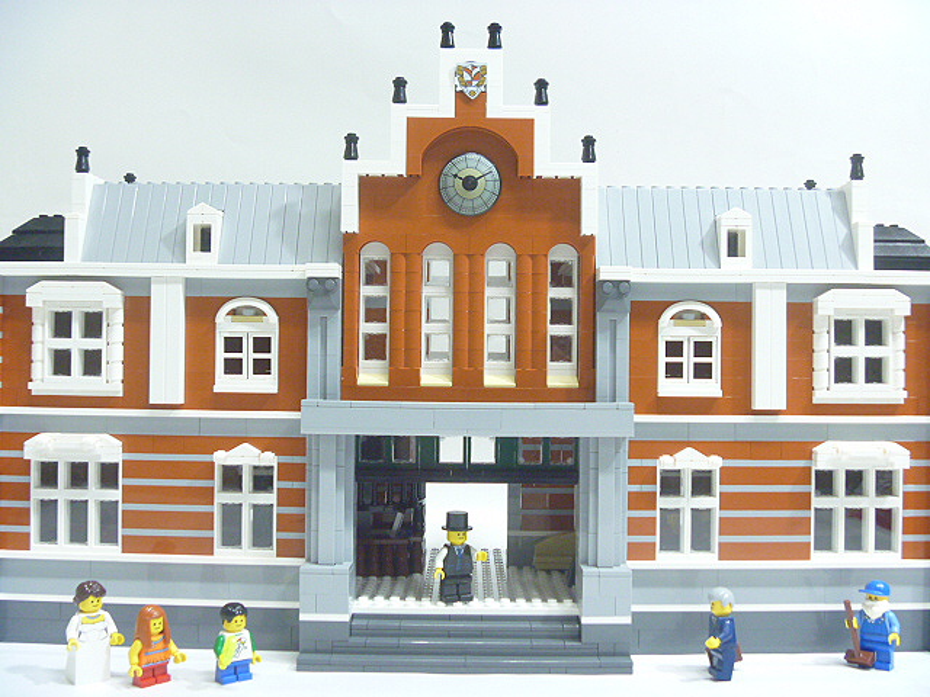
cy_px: 348
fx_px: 940
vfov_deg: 40.7
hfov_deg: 52.6
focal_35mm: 35
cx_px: 465
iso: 400
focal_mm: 6.3
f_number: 3.5
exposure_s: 1/10
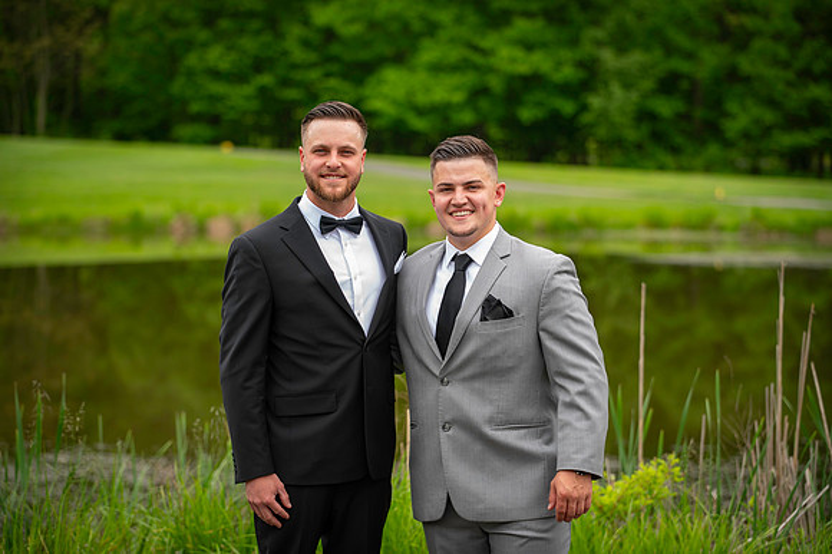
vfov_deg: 13.4
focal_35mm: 102
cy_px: 277
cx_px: 416
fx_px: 2356
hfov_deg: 20.0
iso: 64
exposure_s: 1/250
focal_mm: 102
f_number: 2.8
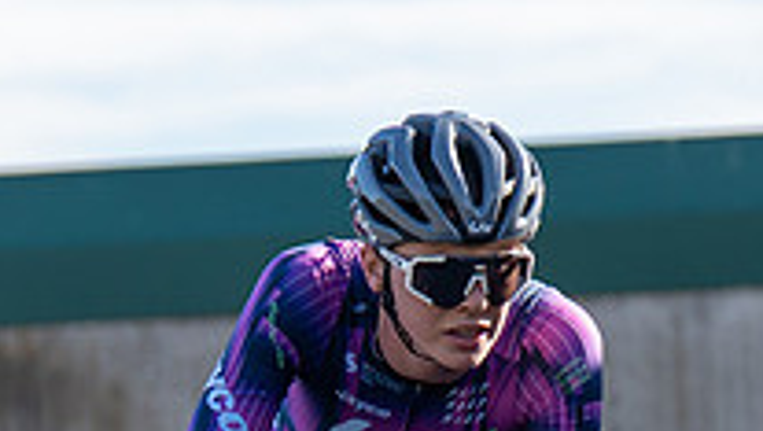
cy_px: 717
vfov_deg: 2.1
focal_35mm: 590
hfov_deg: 3.7
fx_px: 11951
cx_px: 604
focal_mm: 104
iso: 200
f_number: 3.5
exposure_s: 1/1000
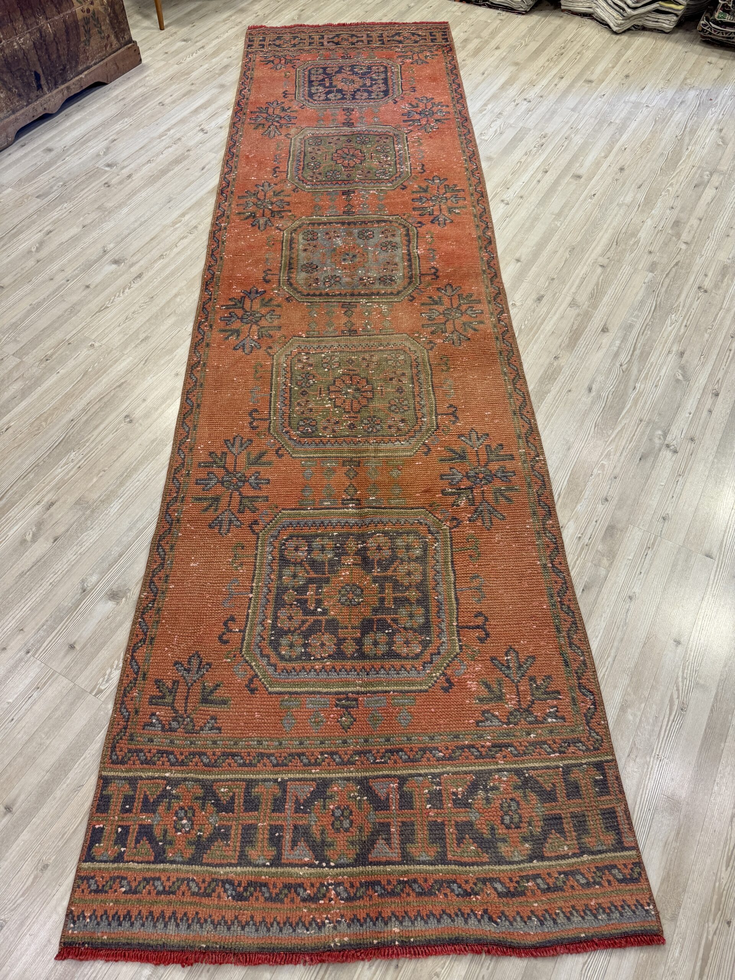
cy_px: 490
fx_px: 679
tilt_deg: -53.8
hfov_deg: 56.8
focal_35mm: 24
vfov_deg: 71.6
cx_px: 368
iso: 200
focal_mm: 6.76
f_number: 1.78
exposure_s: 1/50
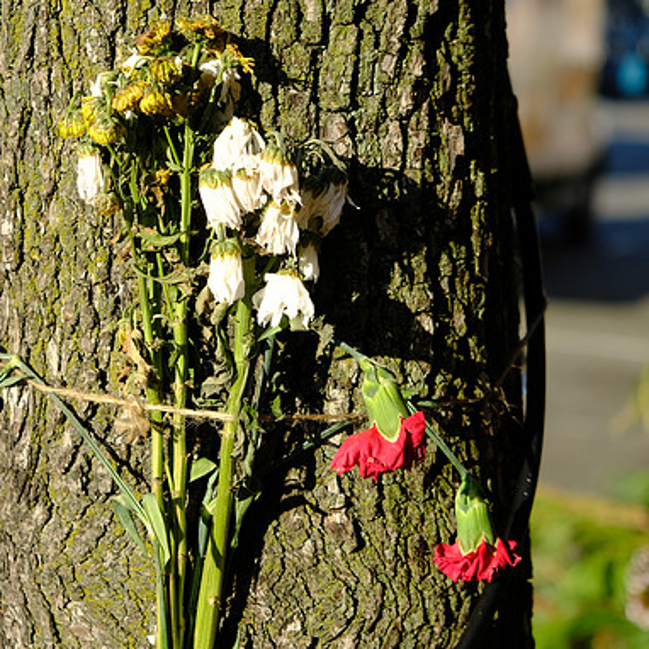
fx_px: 2270
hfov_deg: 16.2
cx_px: 202
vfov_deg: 16.3
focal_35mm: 107
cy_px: 324
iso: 200
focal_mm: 55
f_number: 4.5
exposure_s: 1/680
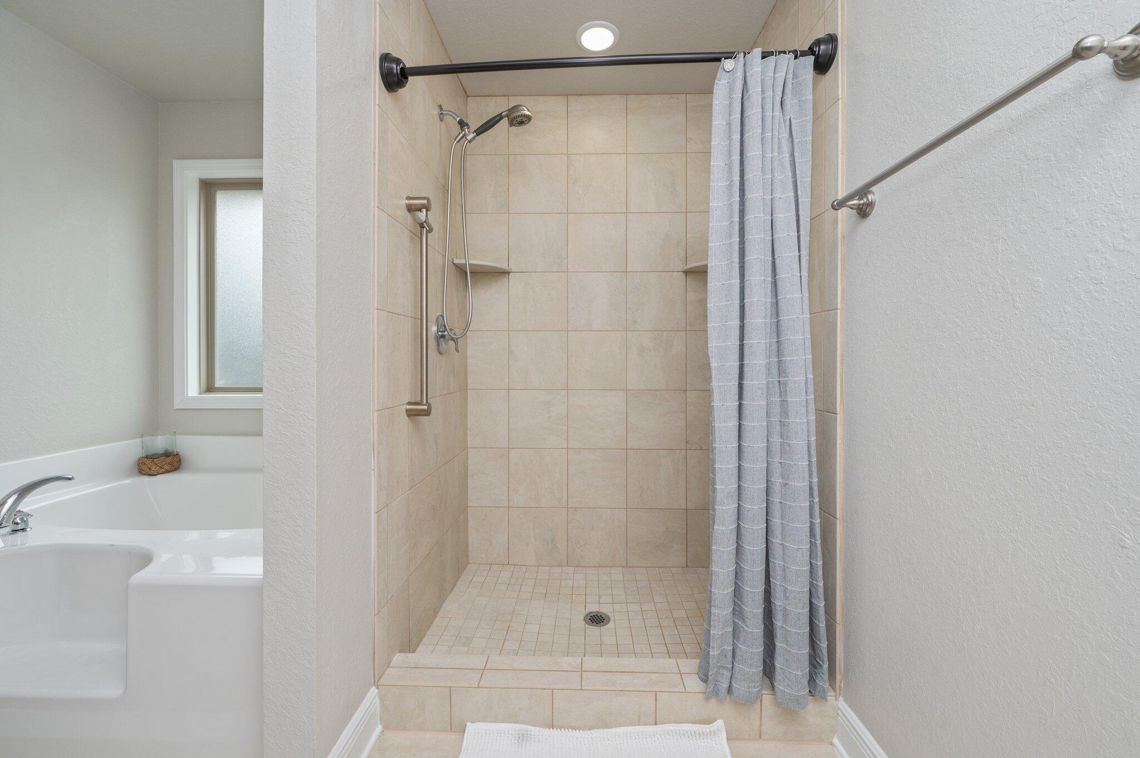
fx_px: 443
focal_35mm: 14
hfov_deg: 104.3
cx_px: 570
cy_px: 379
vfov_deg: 81.1
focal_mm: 14
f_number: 9
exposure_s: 1/60
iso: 320
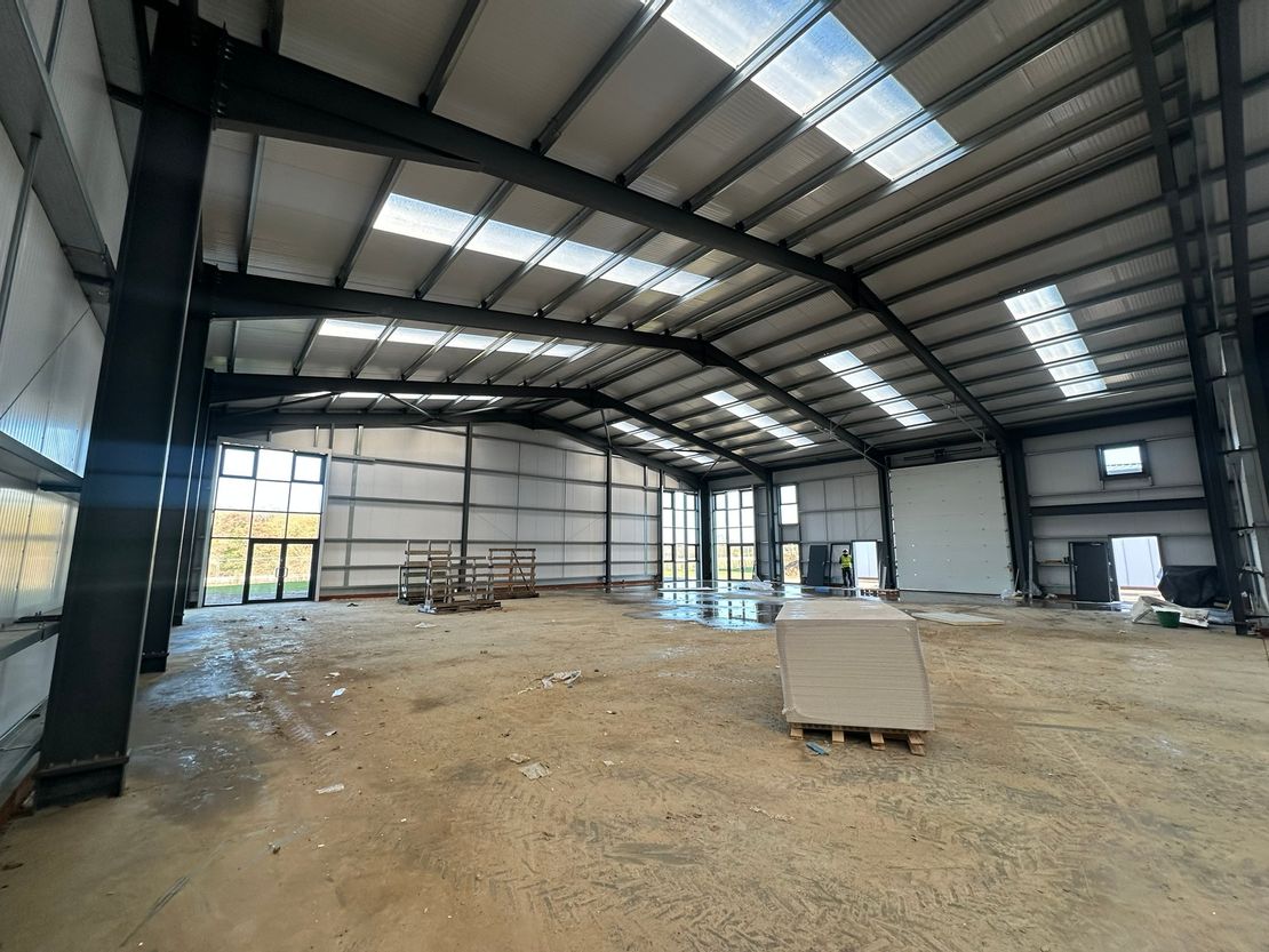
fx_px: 513
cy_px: 476
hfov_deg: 102.1
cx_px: 634
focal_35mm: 14
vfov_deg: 85.7
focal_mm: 2.22
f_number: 2.2
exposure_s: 1/99
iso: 80
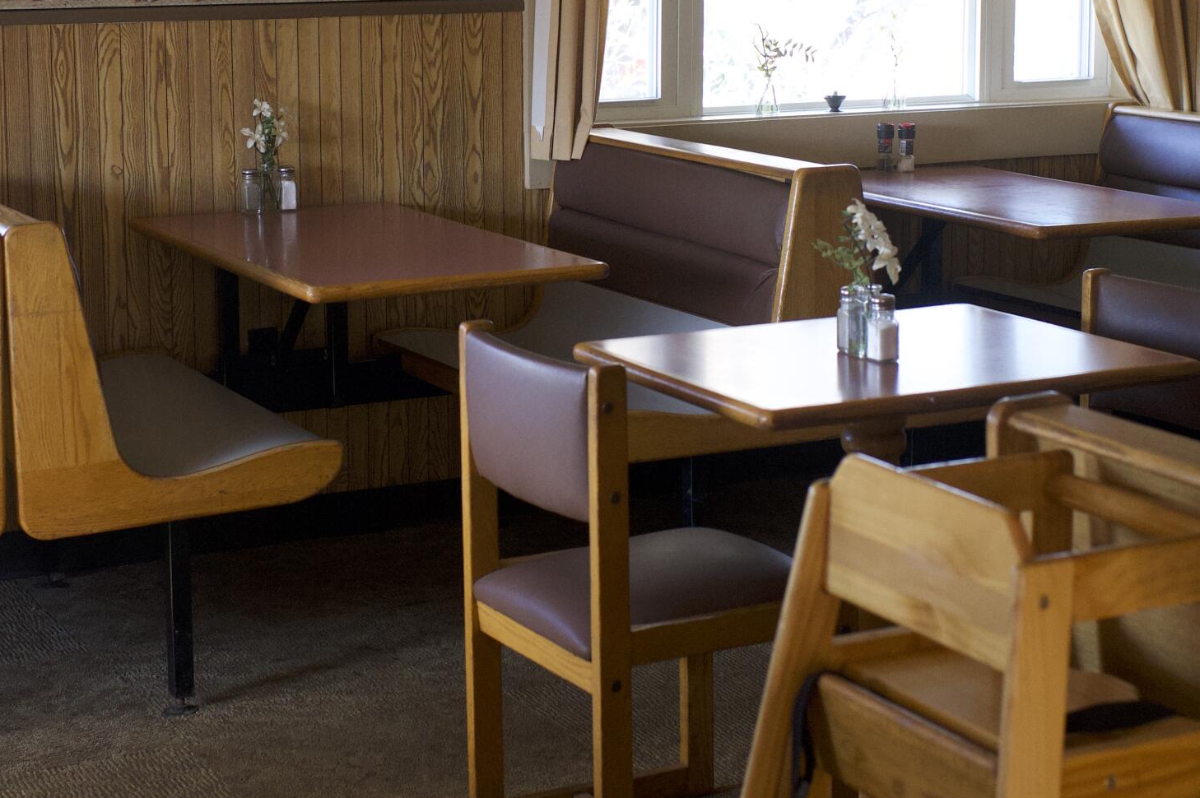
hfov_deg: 28.1
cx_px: 528
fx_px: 2398
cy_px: 169
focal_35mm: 72
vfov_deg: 18.7
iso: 3200
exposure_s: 1/400
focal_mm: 35
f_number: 3.5
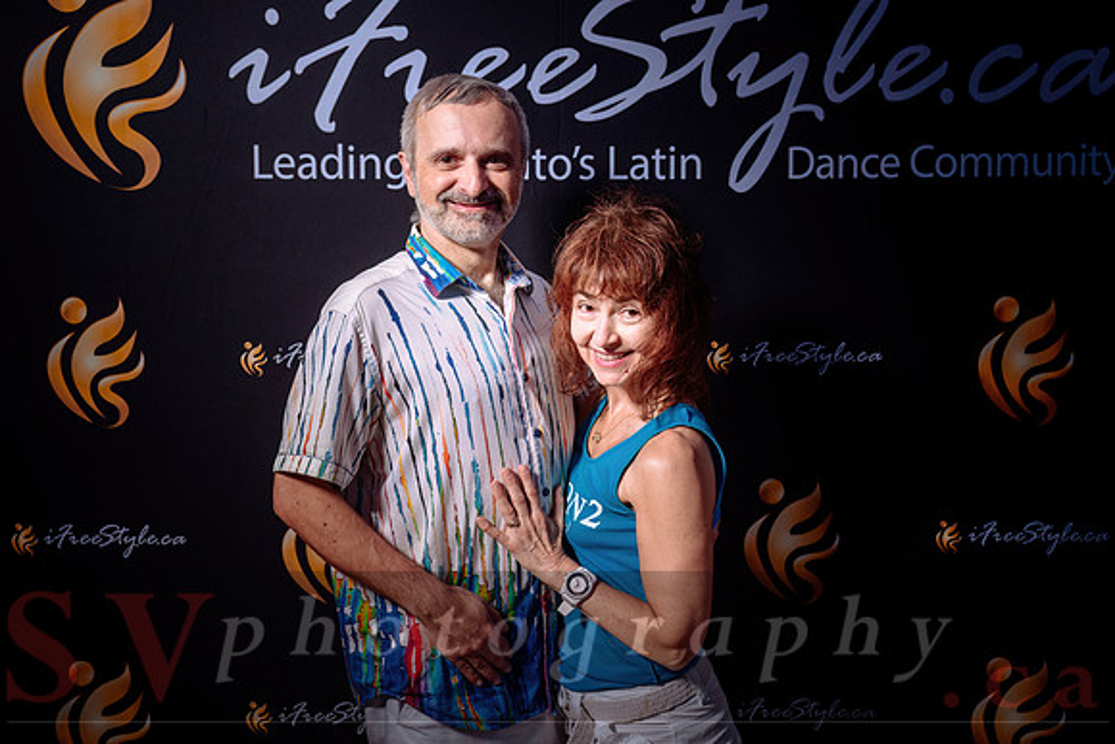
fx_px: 1069
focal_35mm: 35
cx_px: 558
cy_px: 372
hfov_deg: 55.1
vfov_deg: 38.4
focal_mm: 34.5
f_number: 4.5
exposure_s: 1/80
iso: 800
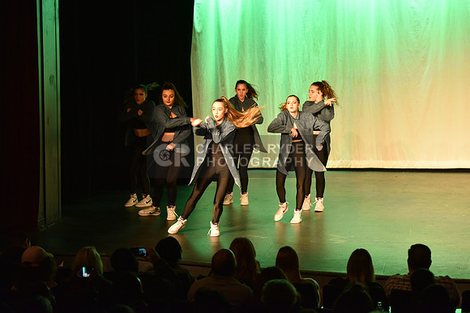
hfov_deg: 17.6
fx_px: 1515
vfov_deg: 11.8
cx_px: 235
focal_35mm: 116
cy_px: 156
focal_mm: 116
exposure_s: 1/100
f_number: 4
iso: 2000
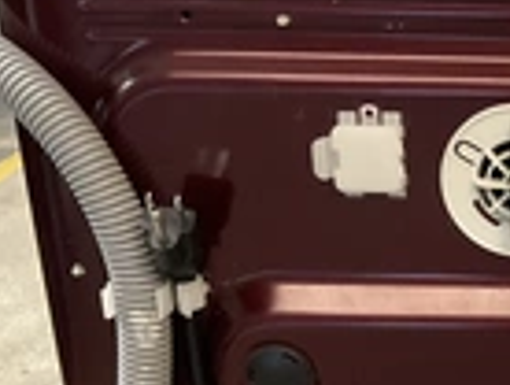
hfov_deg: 21.3
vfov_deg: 17.4
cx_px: 647
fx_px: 1240
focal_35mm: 84
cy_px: 329
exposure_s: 1/30
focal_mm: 3
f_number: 1.8
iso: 400
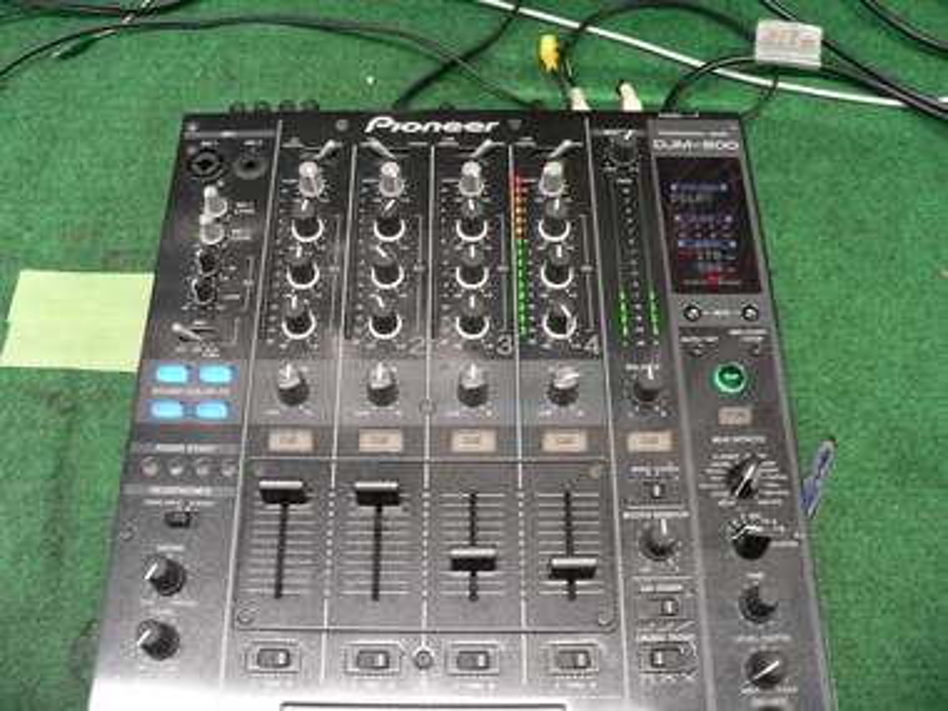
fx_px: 986
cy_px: 356
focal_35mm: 36
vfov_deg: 39.7
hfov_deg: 51.4
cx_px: 474
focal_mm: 6
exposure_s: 1/15
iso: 200
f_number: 2.8
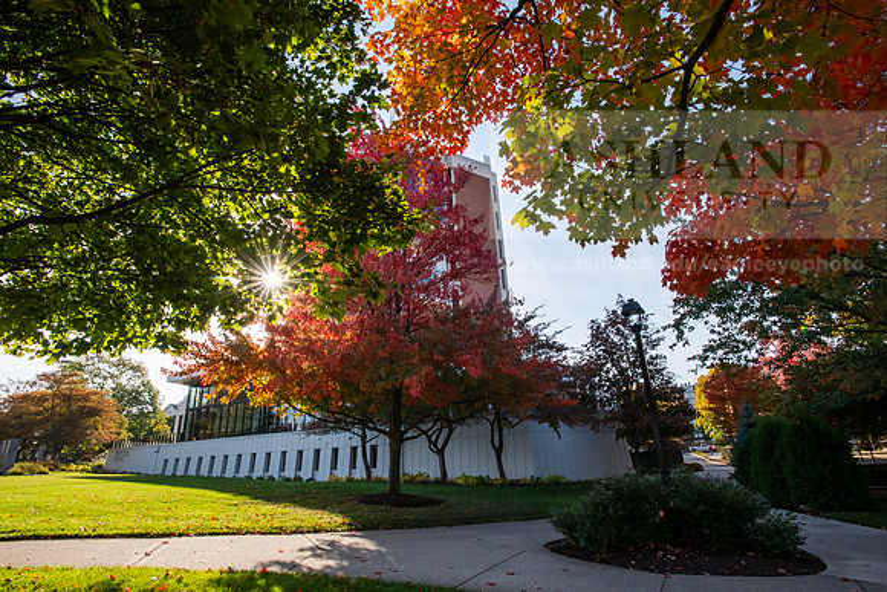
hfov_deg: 86.9
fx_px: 468
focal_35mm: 19
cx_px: 444
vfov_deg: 64.6
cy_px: 296
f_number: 20
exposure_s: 1/200
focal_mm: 19
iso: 1000
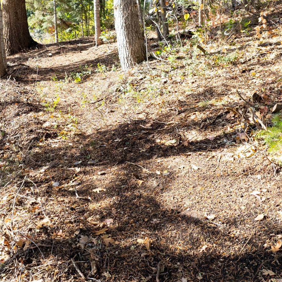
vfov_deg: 38.8
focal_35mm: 43
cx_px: 117
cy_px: 96
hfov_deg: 39.1
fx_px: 396
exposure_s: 1/100
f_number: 2.8
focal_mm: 8.38
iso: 120
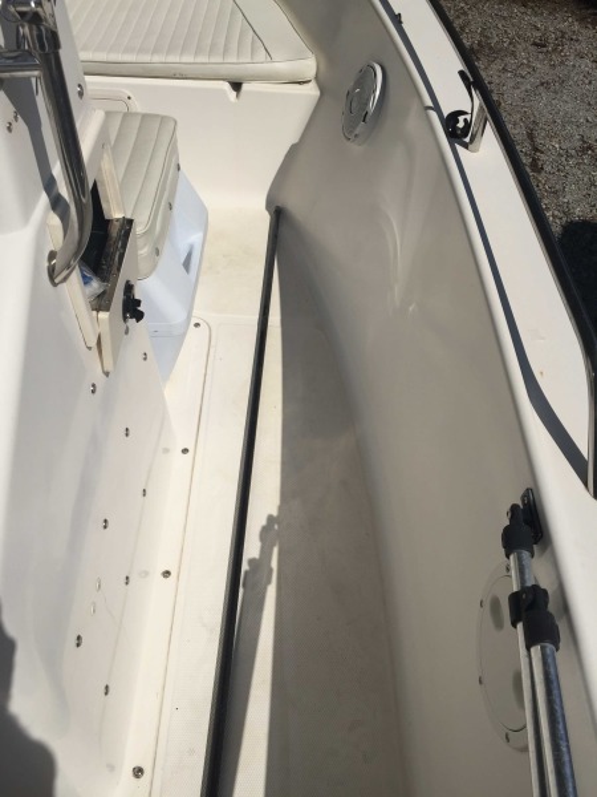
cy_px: 398
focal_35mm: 29
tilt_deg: -44.2
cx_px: 298
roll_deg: +0.8
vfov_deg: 61.7
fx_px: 667
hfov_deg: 48.2
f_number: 2.2
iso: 32
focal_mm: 4.15
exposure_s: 1/7937
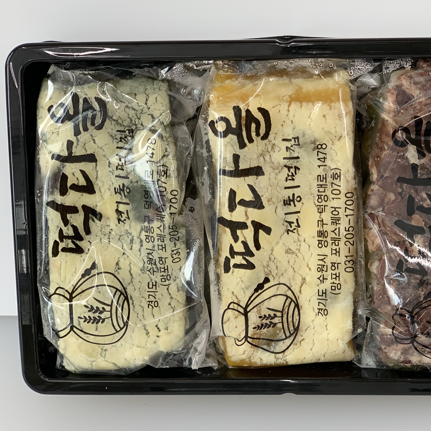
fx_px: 944
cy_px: 208
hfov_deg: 25.6
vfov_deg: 25.7
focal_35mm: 67
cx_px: 283
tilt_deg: -35.3
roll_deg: +1.0
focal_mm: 6
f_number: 2.4
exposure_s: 1/120
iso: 64
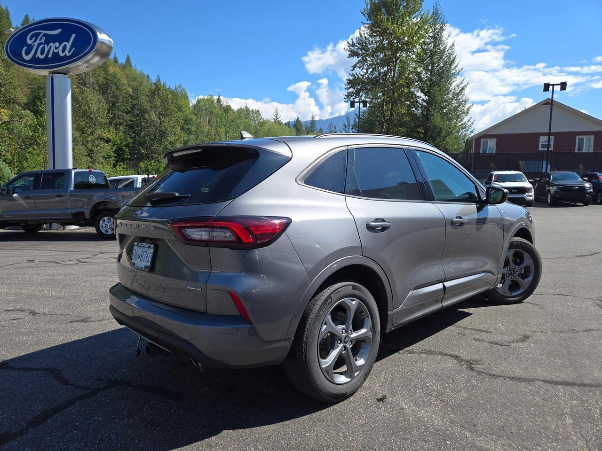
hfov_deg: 73.9
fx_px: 400
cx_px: 301
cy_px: 226
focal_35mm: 23
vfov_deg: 58.9
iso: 25
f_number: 1.8
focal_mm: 5.4
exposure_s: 1/1307
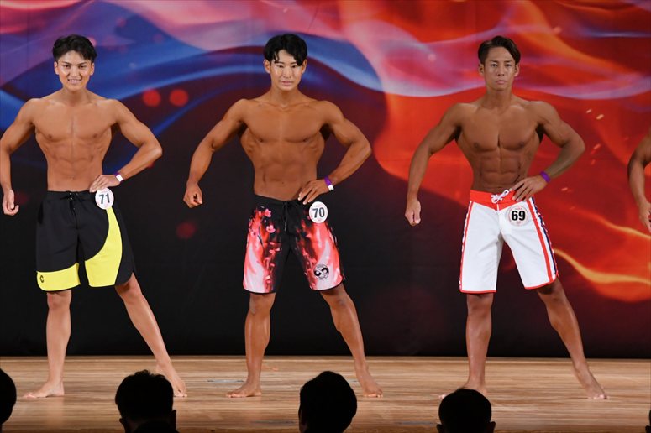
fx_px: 4338
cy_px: 216
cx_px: 326
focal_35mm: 240
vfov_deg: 5.7
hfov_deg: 8.6
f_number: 5.6
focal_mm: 160
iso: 3200
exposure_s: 1/400
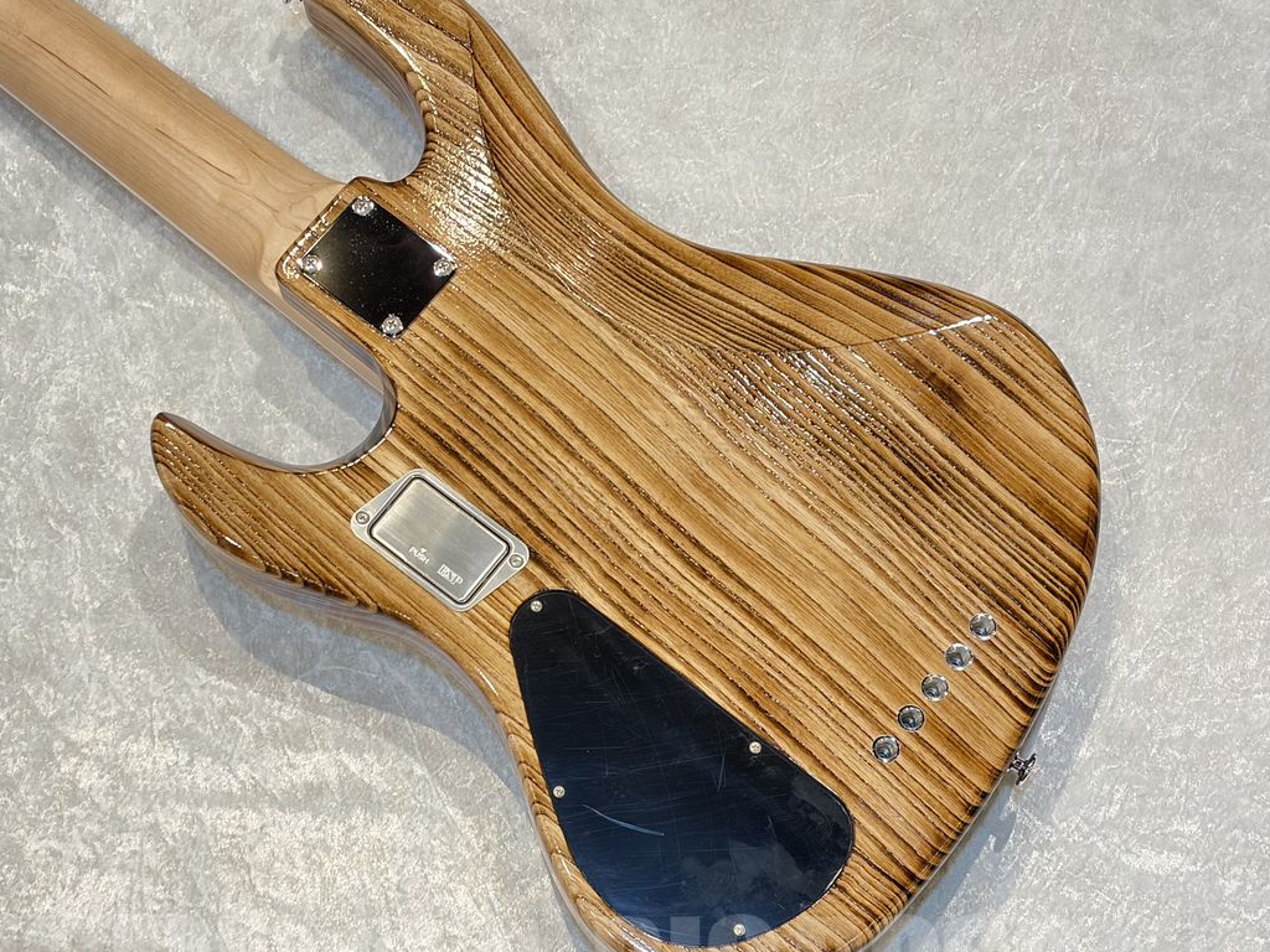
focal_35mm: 65
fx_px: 2385
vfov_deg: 22.6
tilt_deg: -72.6
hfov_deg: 29.7
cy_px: 478
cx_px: 508
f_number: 1.6
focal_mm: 5.96
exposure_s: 1/40
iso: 160
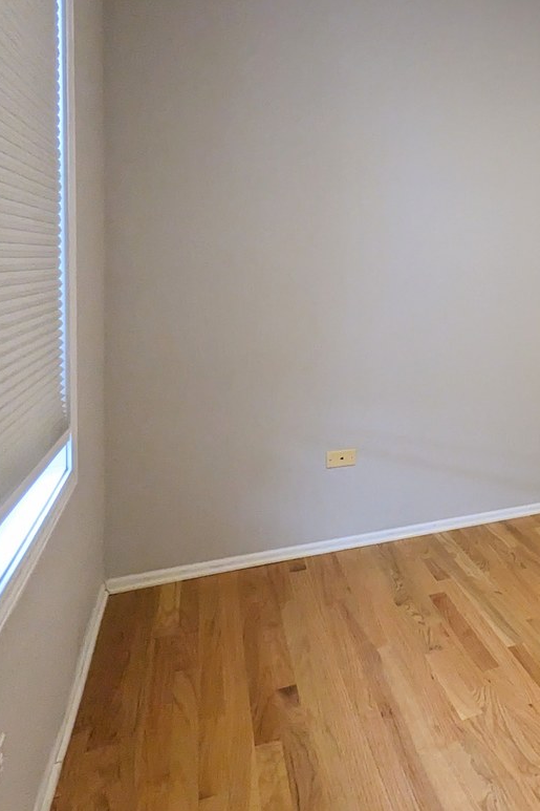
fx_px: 698
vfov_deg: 59.1
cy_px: 279
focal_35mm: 31
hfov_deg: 32.2
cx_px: 699
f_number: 2.2
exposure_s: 1/60
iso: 366
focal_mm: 2.22
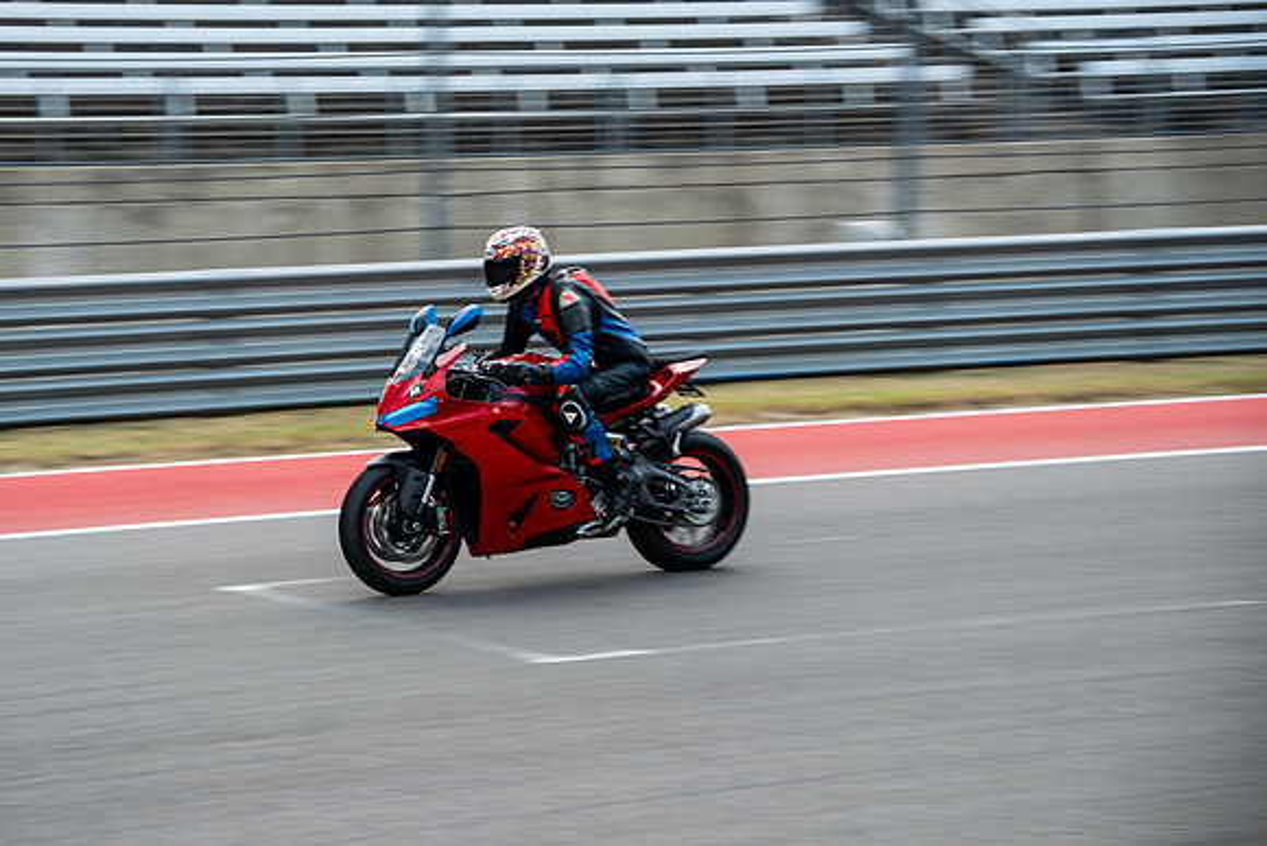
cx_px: 451
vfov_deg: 12.6
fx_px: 3820
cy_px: 358
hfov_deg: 18.8
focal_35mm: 109
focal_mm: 55
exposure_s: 1/320
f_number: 3.6
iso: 160
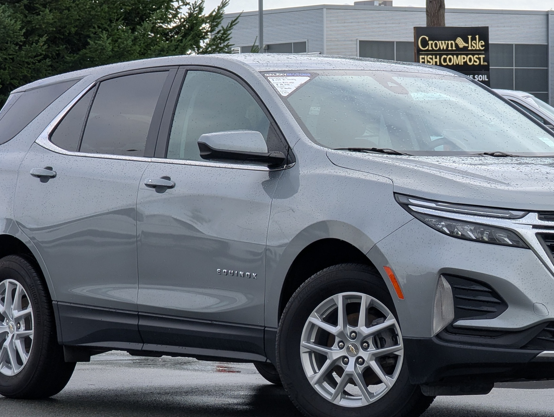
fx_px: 2917
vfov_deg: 8.2
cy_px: 256
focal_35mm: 182
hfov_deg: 10.8
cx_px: 350
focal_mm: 19
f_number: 3.5
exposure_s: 1/261
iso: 37
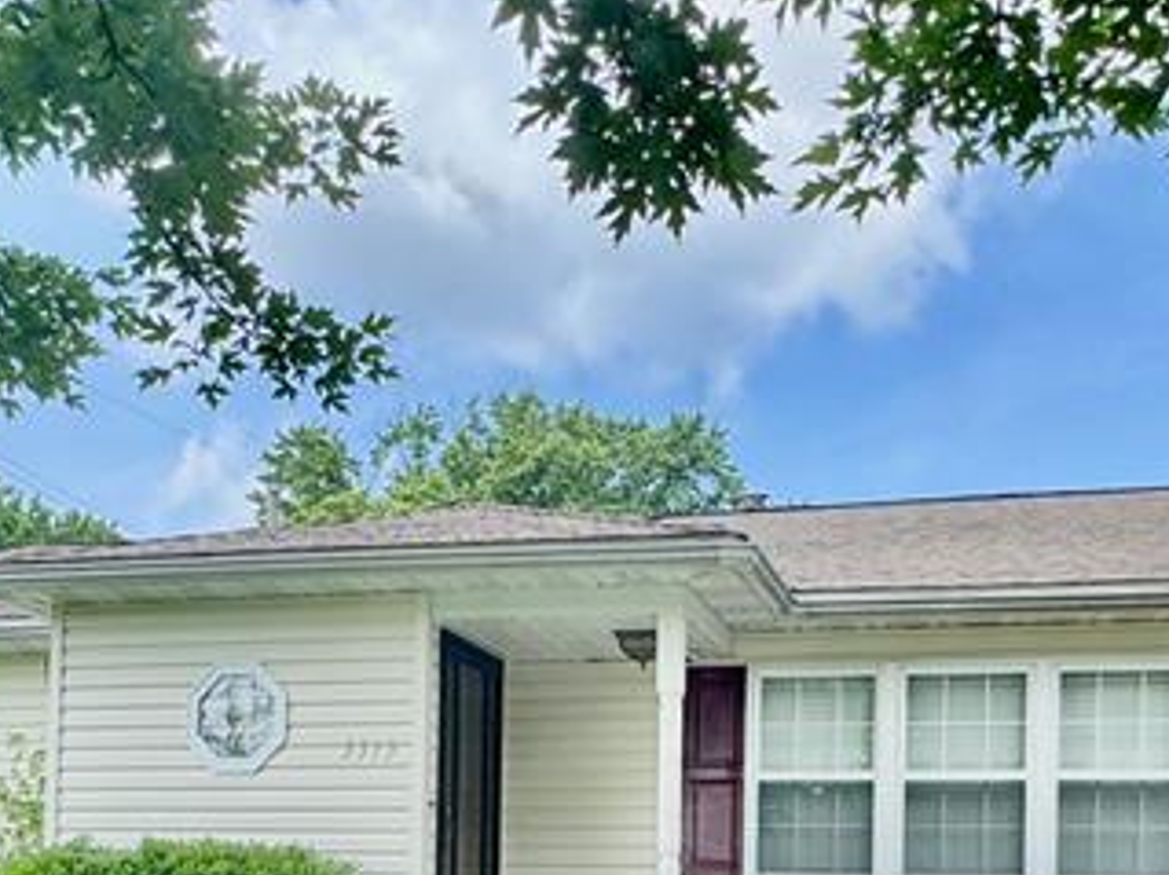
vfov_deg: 29.8
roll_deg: -1.0
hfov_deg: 42.0
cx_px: 656
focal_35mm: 45
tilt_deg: +1.4
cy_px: 897
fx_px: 1519
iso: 40
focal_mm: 2.22
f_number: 2.2
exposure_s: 1/587
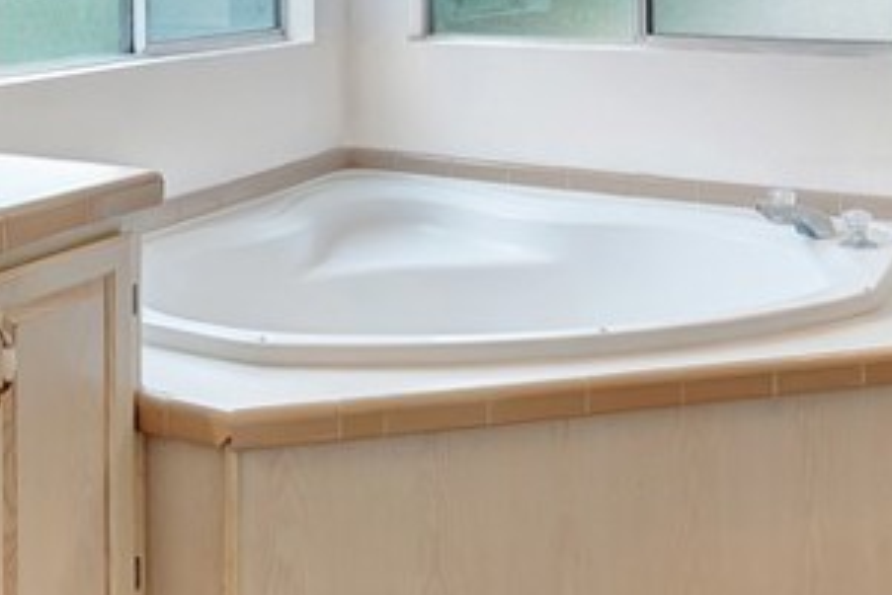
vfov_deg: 24.8
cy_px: -52
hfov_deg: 38.5
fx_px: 1264
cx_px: 308
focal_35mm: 51
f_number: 5.6
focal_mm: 10
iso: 100
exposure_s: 1/40
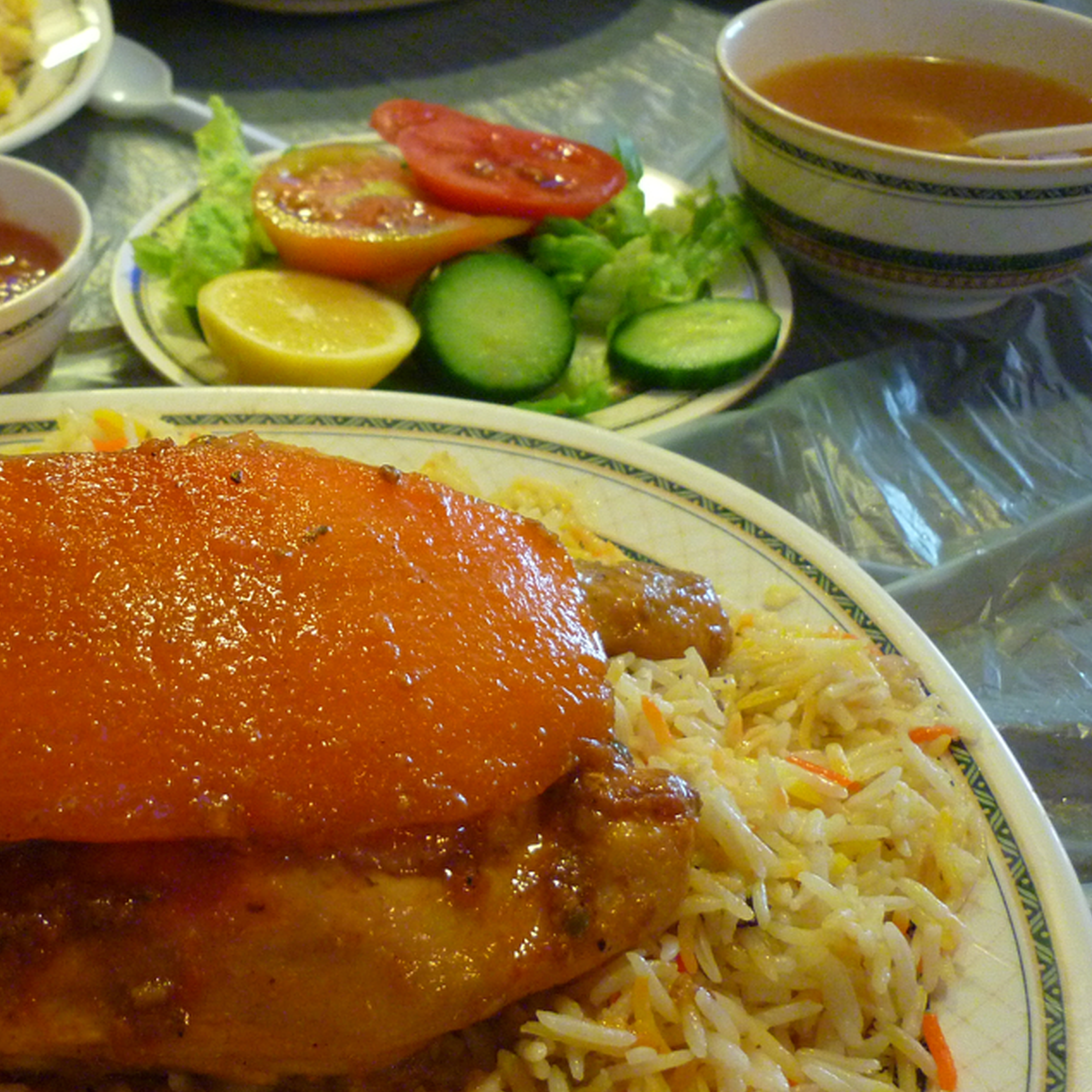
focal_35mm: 47
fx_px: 1677
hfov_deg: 35.2
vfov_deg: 36.1
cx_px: 260
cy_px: 526
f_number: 2.8
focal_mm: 5.5
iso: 400
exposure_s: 1/15
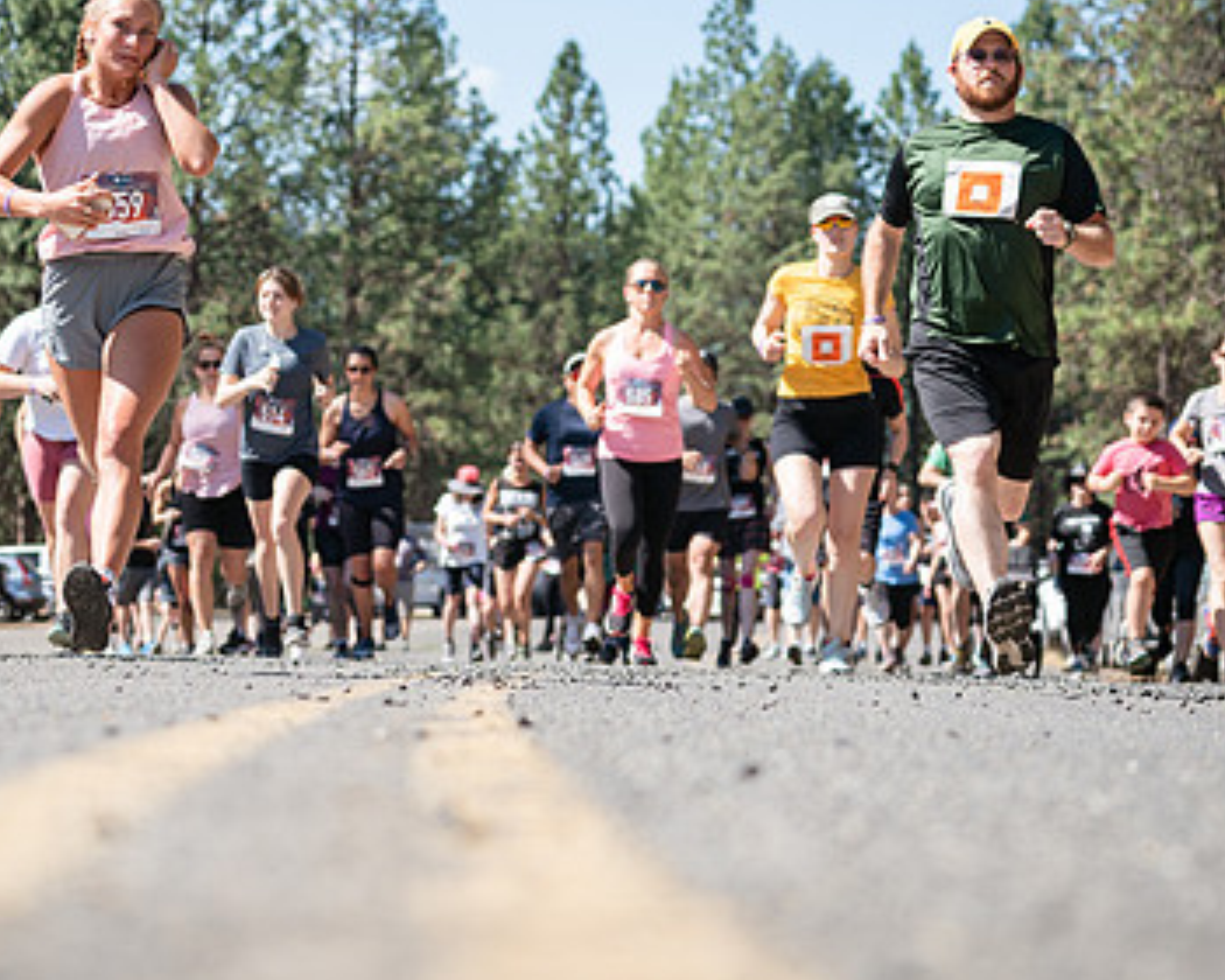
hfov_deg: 16.7
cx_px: 500
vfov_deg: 13.4
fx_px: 4169
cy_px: 362
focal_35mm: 115
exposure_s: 1/500
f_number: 4
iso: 100
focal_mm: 74
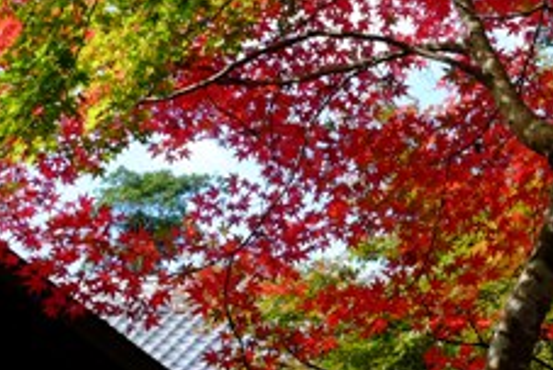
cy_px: -67
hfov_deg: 25.4
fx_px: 1169
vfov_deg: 17.2
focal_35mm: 76
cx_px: 538
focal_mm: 18
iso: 400
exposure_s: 1/280
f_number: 5
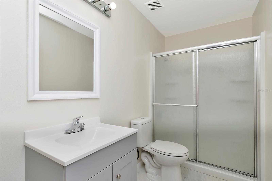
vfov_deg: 72.0
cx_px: 136
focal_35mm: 16
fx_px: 125
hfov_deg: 95.0
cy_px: 90
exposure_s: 1/200
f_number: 10
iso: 200
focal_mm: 11
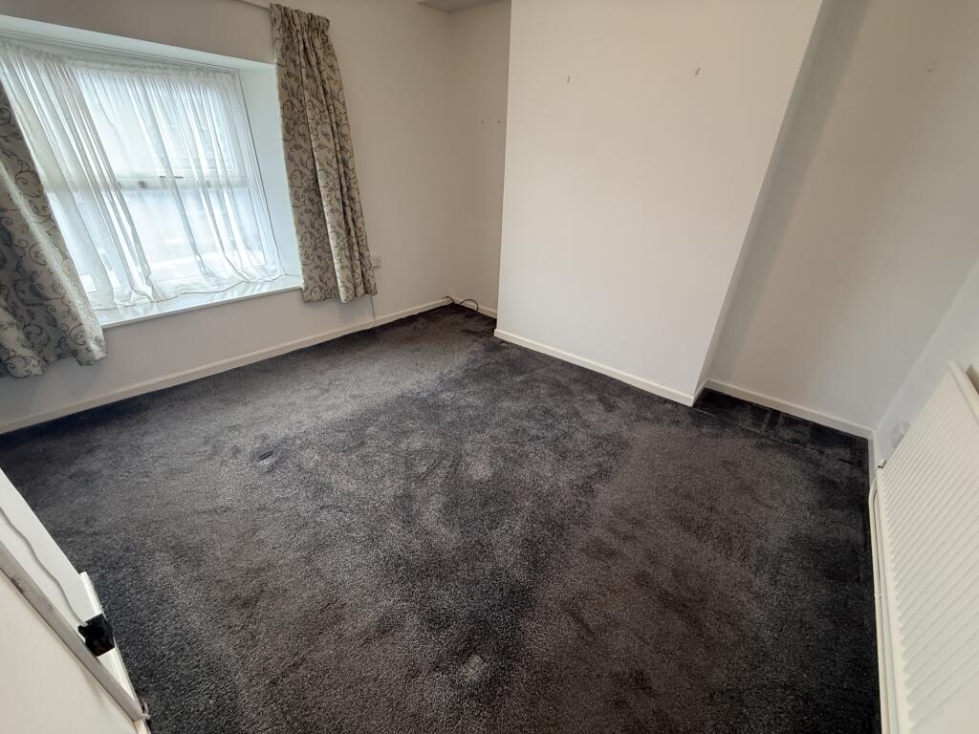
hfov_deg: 102.1
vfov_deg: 85.7
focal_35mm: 14
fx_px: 396
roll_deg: -3.1
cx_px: 490
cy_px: 367
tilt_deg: -25.8
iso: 200
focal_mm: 2.22
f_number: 2.2
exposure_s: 1/50
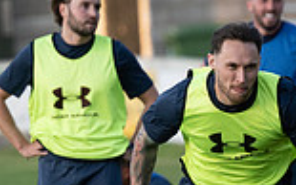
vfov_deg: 1.4
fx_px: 7360
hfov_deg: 2.3
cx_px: 187
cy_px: 229
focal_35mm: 912
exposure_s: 1/1600
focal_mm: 160
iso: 1000
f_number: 2.8
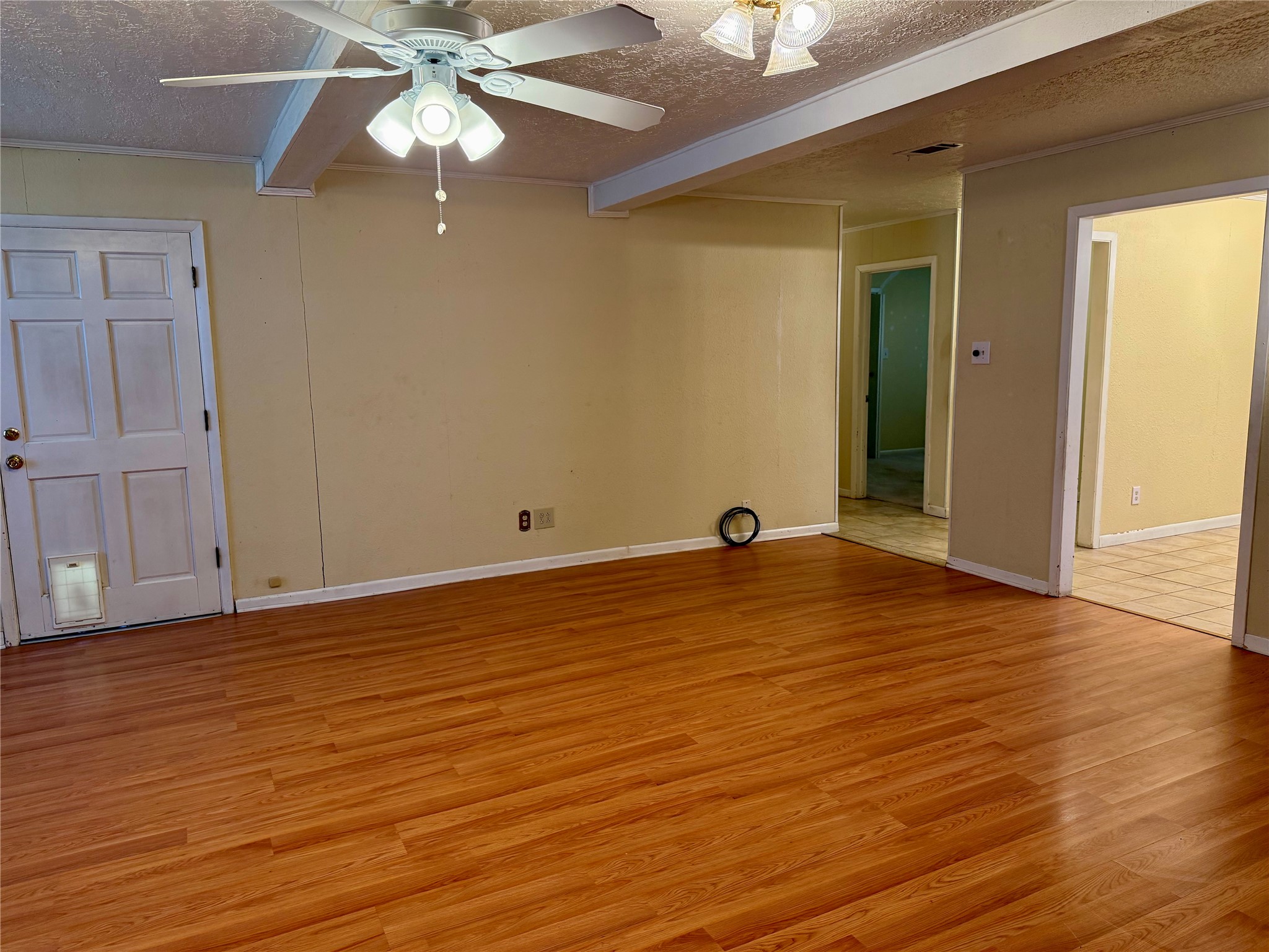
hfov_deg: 71.6
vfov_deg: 56.8
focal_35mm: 24
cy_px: 476
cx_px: 634
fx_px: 880
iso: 200
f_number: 1.78
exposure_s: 1/120
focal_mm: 6.76
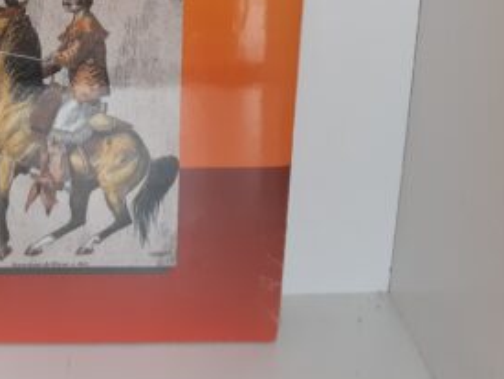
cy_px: -13
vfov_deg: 23.0
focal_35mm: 61
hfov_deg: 30.5
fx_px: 889
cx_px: 70
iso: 125
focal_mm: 3.7
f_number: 1.7
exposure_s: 1/40
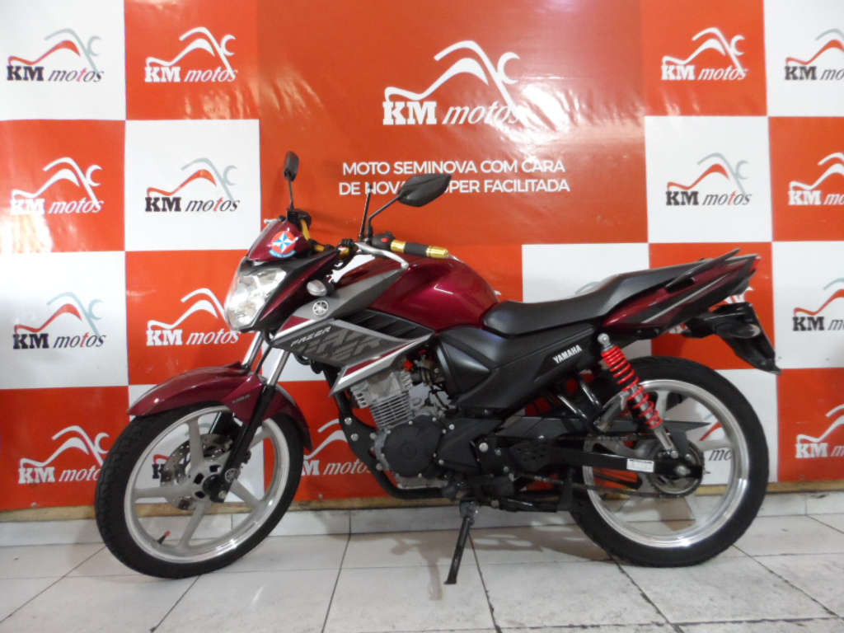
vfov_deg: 56.8
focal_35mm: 24
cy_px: 316
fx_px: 585
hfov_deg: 71.6
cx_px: 422
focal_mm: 4
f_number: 3.2
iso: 400
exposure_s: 1/30
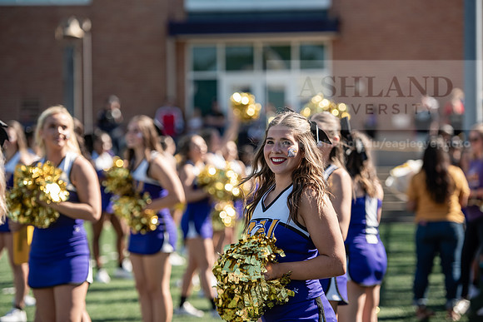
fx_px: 1677
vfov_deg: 11.0
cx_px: 242
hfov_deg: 16.4
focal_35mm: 125
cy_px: 161
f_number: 3.2
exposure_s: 1/800
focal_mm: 125
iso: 125
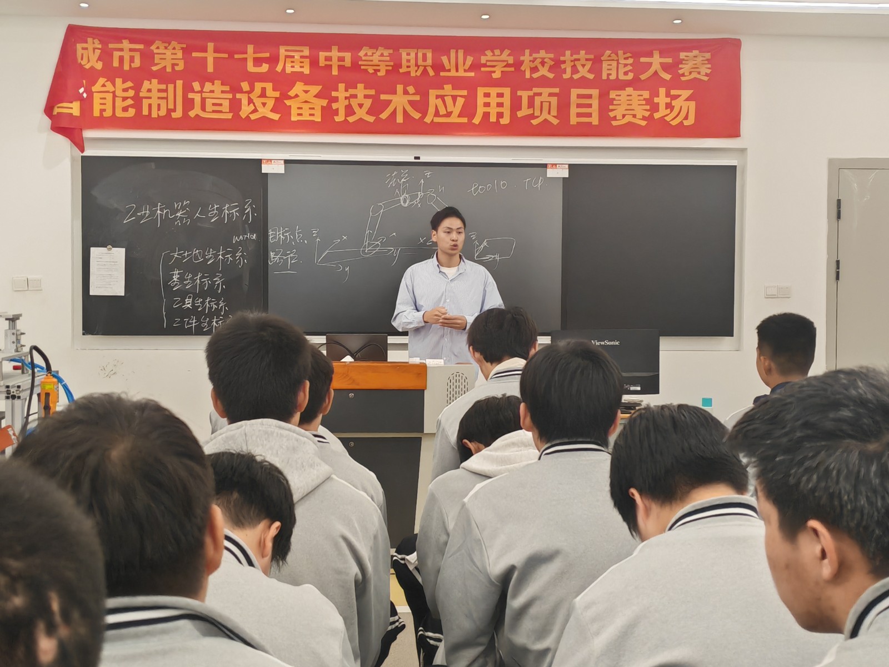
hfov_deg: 40.4
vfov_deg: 30.9
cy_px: 334
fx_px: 1207
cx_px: 444
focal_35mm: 47
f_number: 1.9
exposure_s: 1/100
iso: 400
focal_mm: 5.52
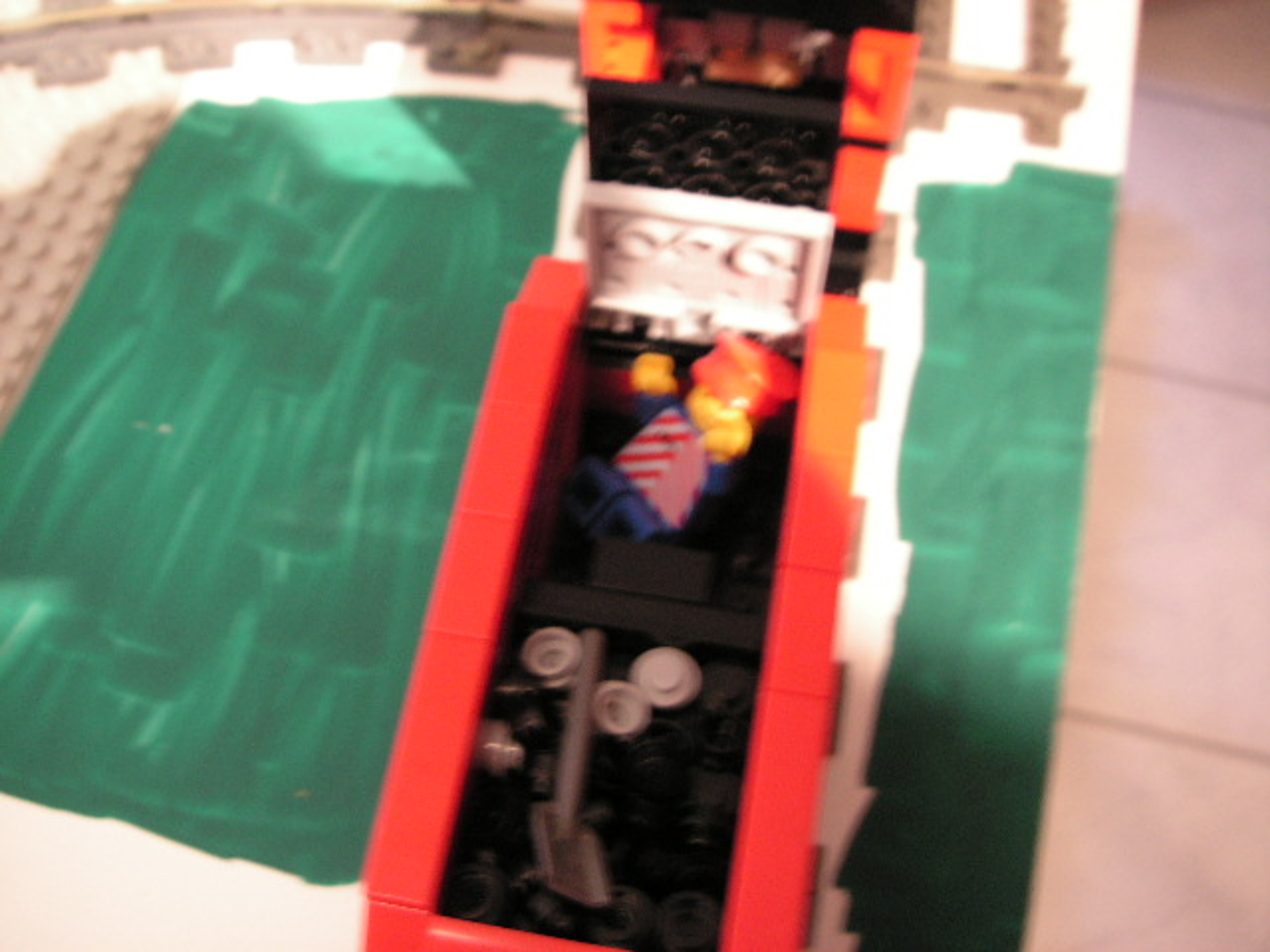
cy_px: 476
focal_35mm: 38
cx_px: 635
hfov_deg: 49.0
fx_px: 1394
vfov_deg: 37.7
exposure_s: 1/4
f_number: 3.3
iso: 100
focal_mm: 6.3
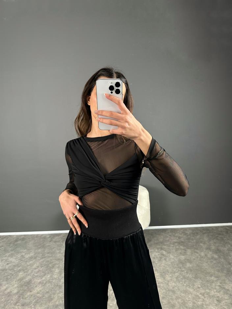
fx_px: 214
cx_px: 116
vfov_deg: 71.6
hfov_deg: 56.8
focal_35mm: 24
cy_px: 154
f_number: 1.78
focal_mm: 6.86
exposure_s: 1/121
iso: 160
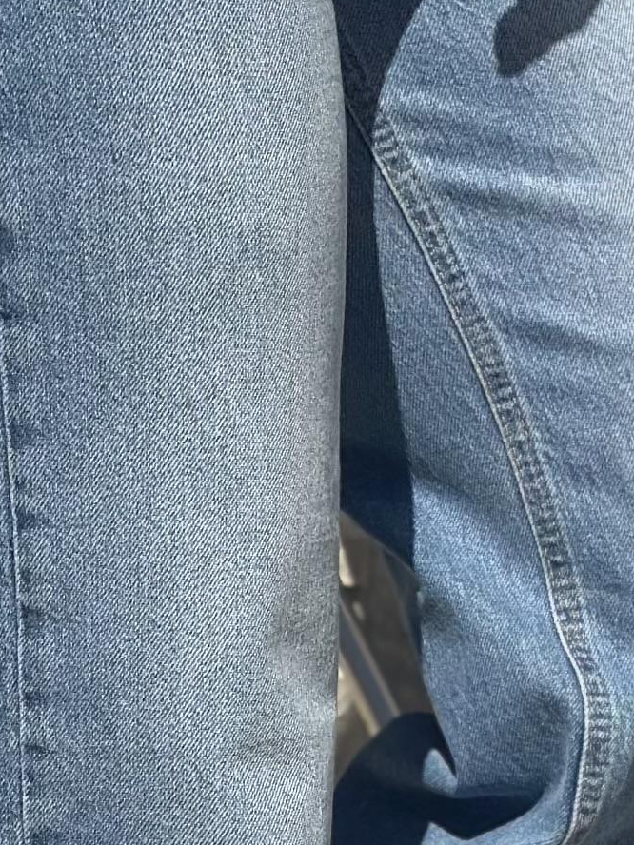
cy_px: 571
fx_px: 5324
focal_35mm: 218
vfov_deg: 9.1
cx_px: 301
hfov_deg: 6.8
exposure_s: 1/8929
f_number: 1.78
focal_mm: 6.86
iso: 100
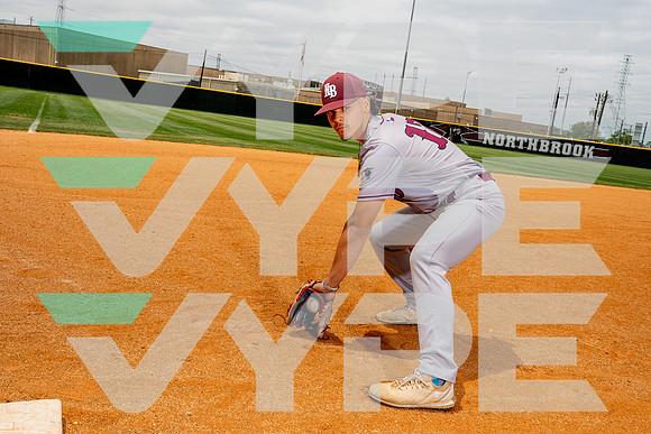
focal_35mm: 37
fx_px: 669
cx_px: 326
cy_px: 217
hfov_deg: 51.9
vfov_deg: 36.0
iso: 100
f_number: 10
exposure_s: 1/250
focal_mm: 37
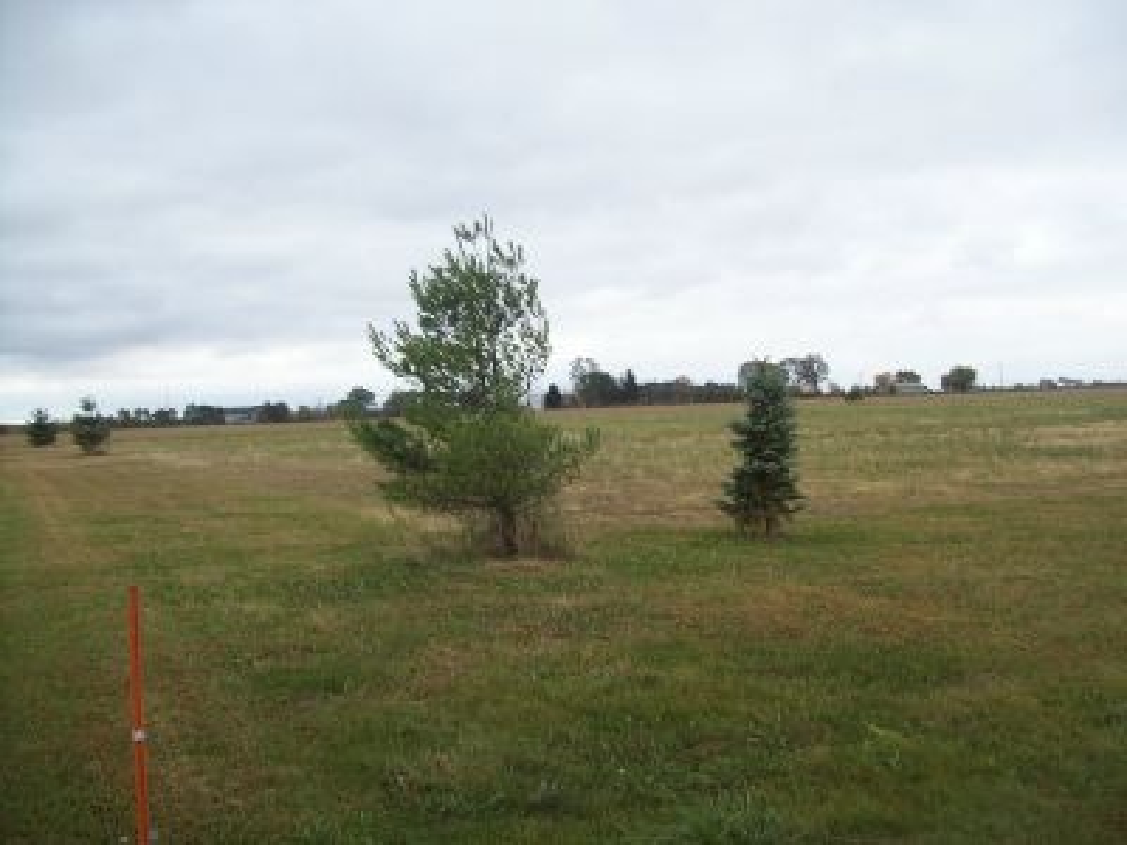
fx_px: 1172
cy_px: 422
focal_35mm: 36
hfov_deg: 51.4
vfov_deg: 39.7
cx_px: 564
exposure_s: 1/131
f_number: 2.7
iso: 80
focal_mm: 6
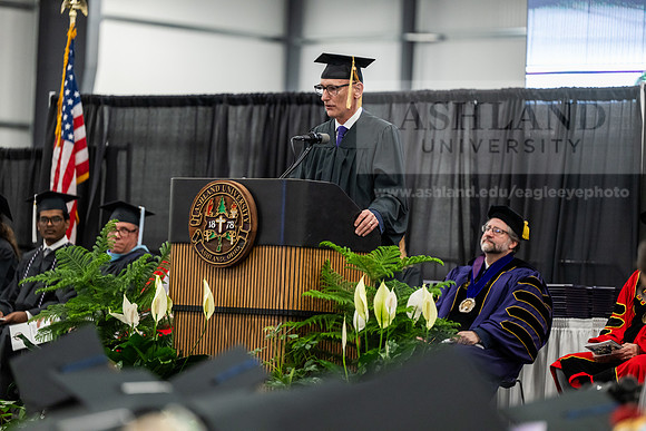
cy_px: 216
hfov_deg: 12.1
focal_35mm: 170
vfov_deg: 8.1
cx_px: 323
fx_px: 3051
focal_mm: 170
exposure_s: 1/200
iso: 2500
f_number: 3.2
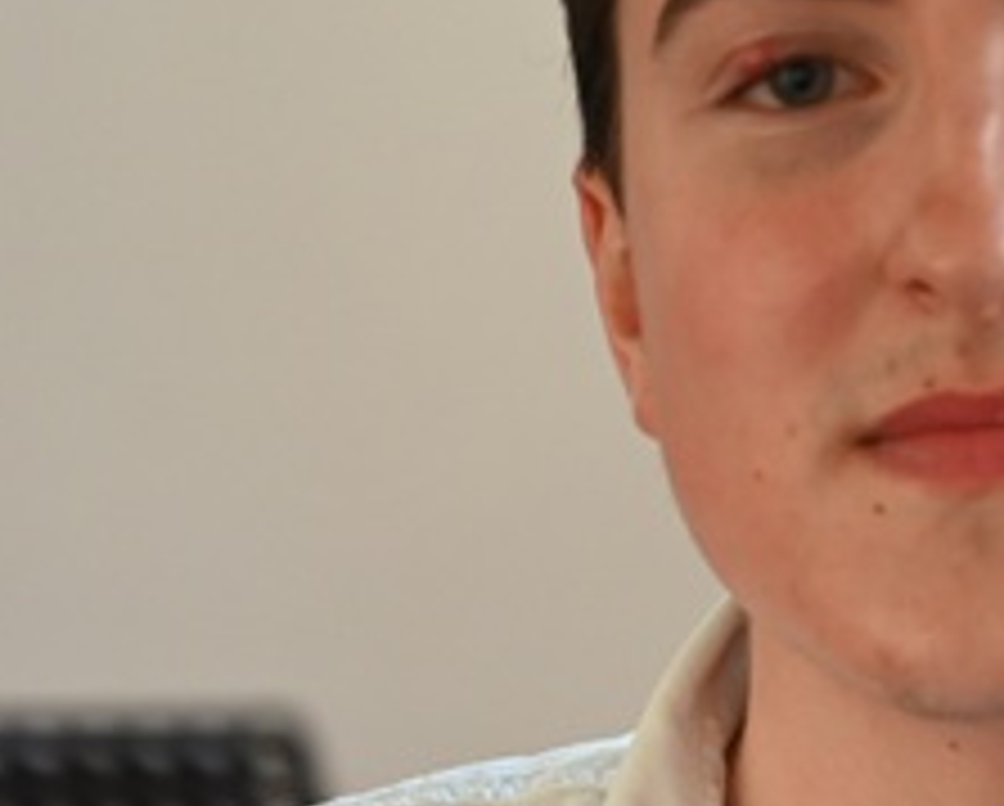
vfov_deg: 5.3
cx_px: 1859
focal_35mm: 294
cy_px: 948
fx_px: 8748
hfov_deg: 6.4
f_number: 4
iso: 1250
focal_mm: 70
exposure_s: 1/125
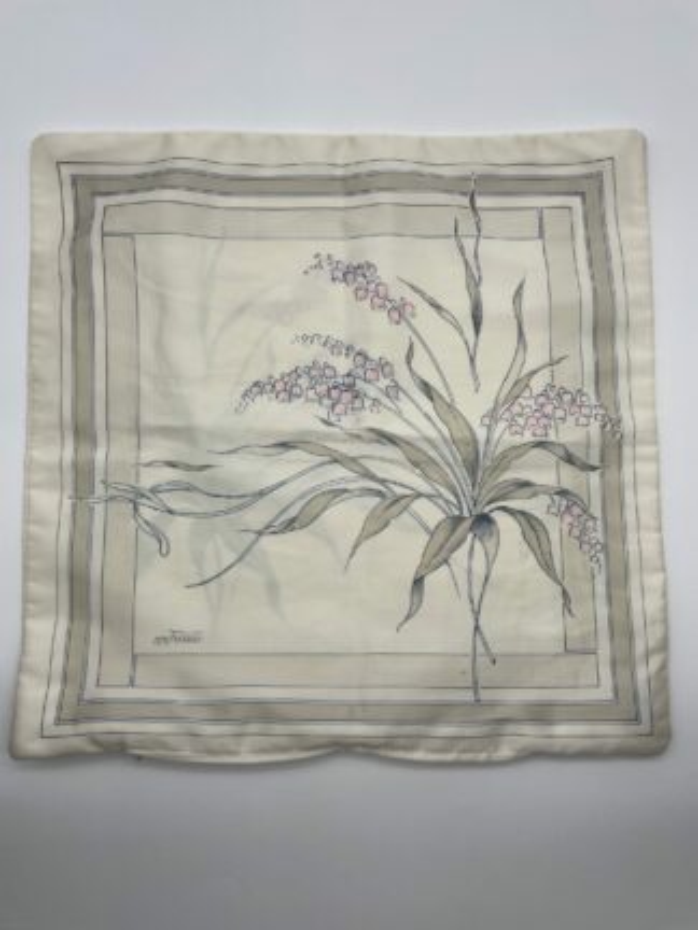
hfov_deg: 53.1
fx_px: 699
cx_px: 349
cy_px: 465
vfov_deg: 67.3
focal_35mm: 26
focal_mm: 4.2
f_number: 1.6
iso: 32
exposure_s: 1/1261
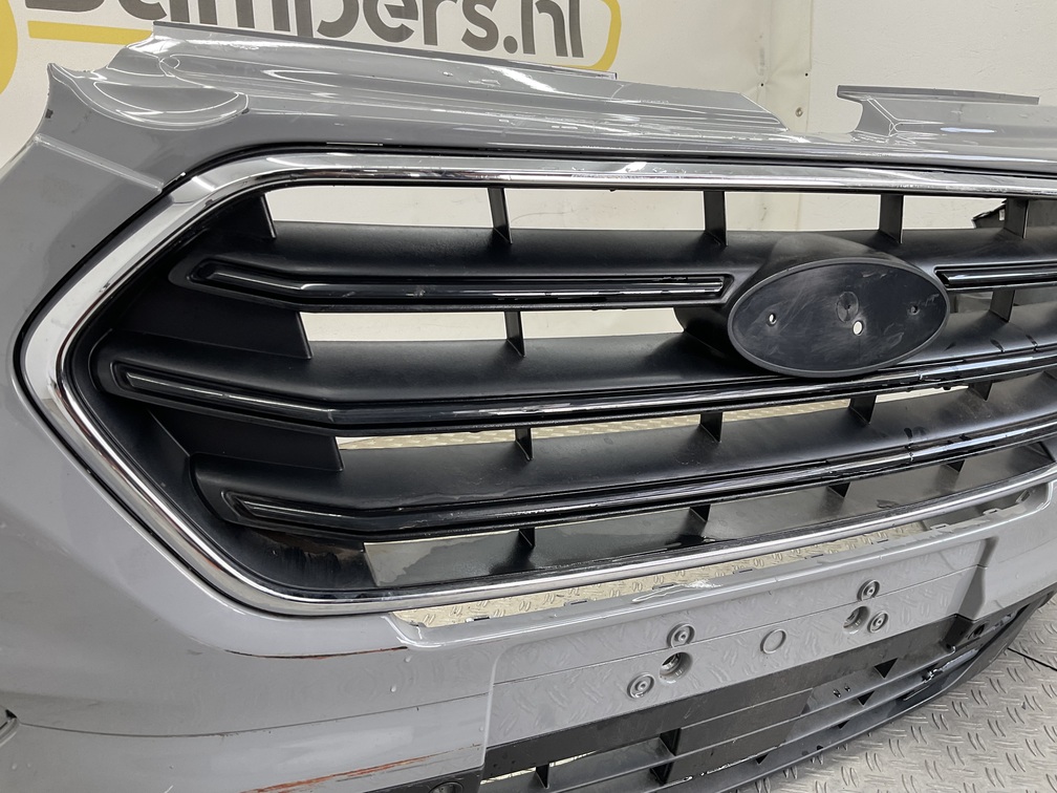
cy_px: 396
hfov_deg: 61.7
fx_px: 886
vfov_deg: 48.2
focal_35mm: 29
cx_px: 528
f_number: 1.8
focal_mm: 3
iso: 32
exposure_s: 1/100
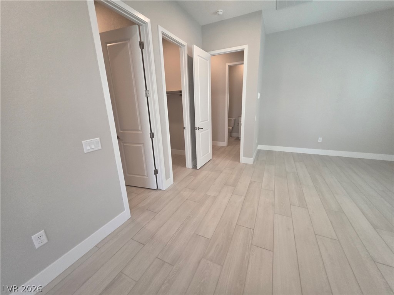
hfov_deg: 106.2
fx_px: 148
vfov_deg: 89.9
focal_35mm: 13
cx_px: 197
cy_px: 148
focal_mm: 2.2
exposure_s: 1/120
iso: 200
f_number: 1.9
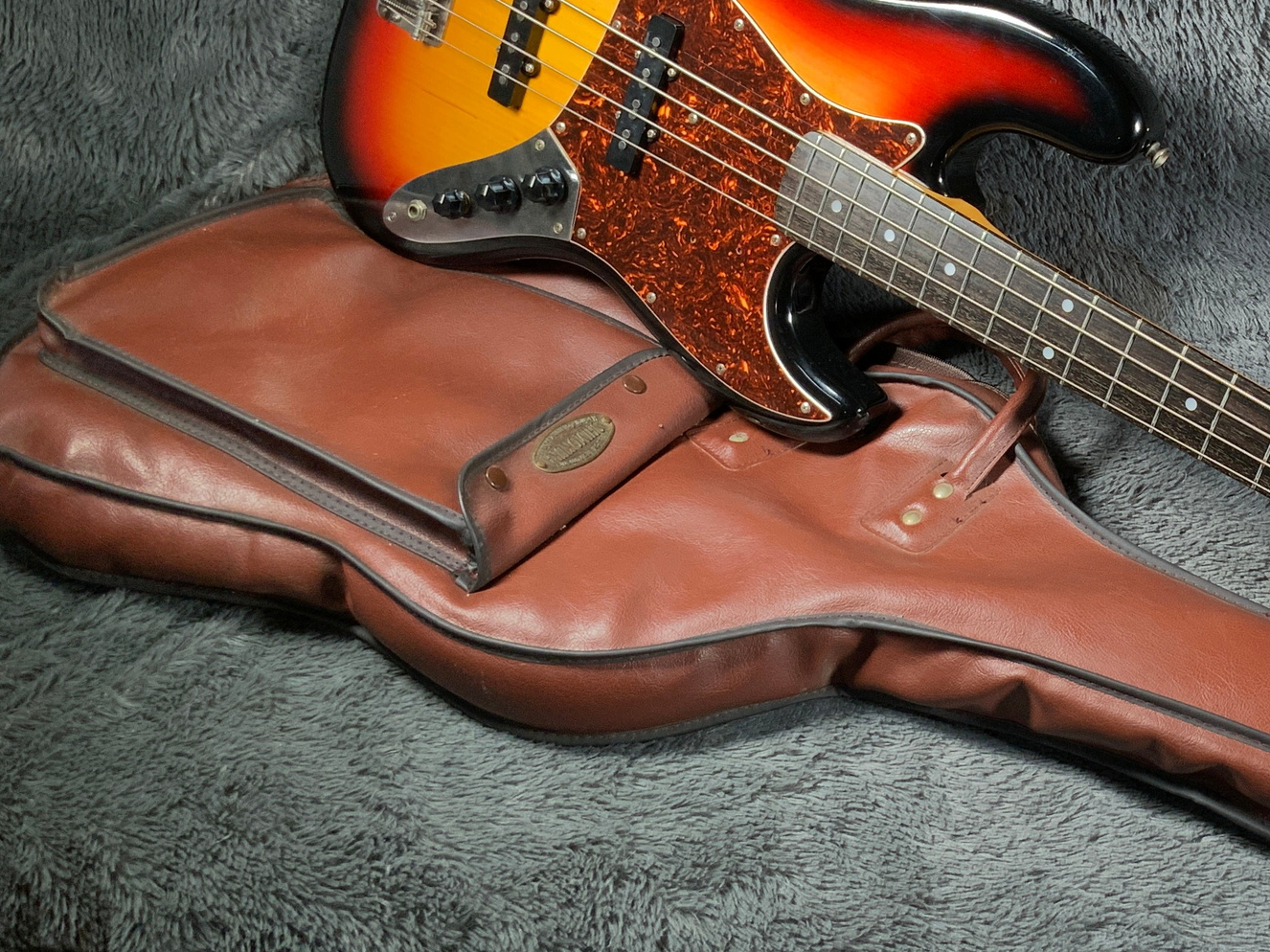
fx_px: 2054
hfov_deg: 32.5
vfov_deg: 26.0
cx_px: 1160
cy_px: 371
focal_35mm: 56
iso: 50
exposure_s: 1/104
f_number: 1.8
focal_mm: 3
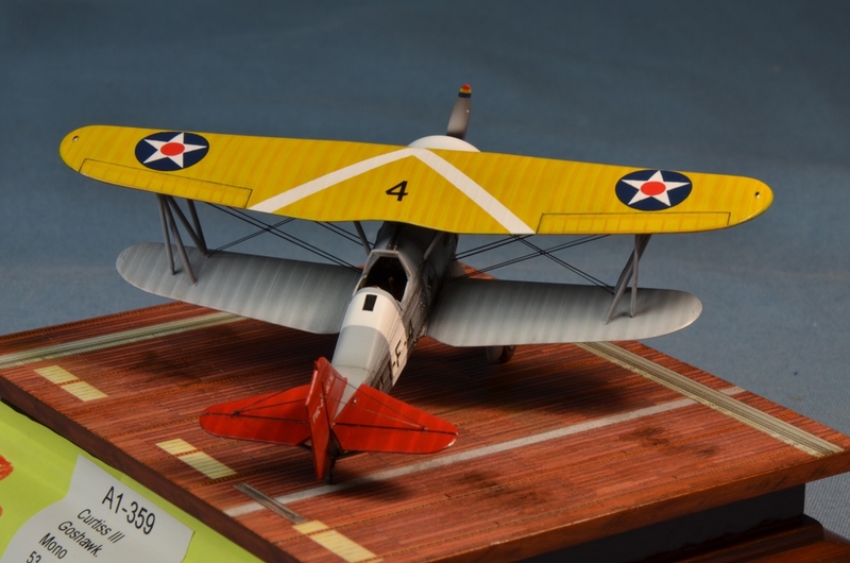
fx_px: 3711
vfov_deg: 8.7
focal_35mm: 158
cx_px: 425
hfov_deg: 13.1
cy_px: 282
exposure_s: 1/5
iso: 200
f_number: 22
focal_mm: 105
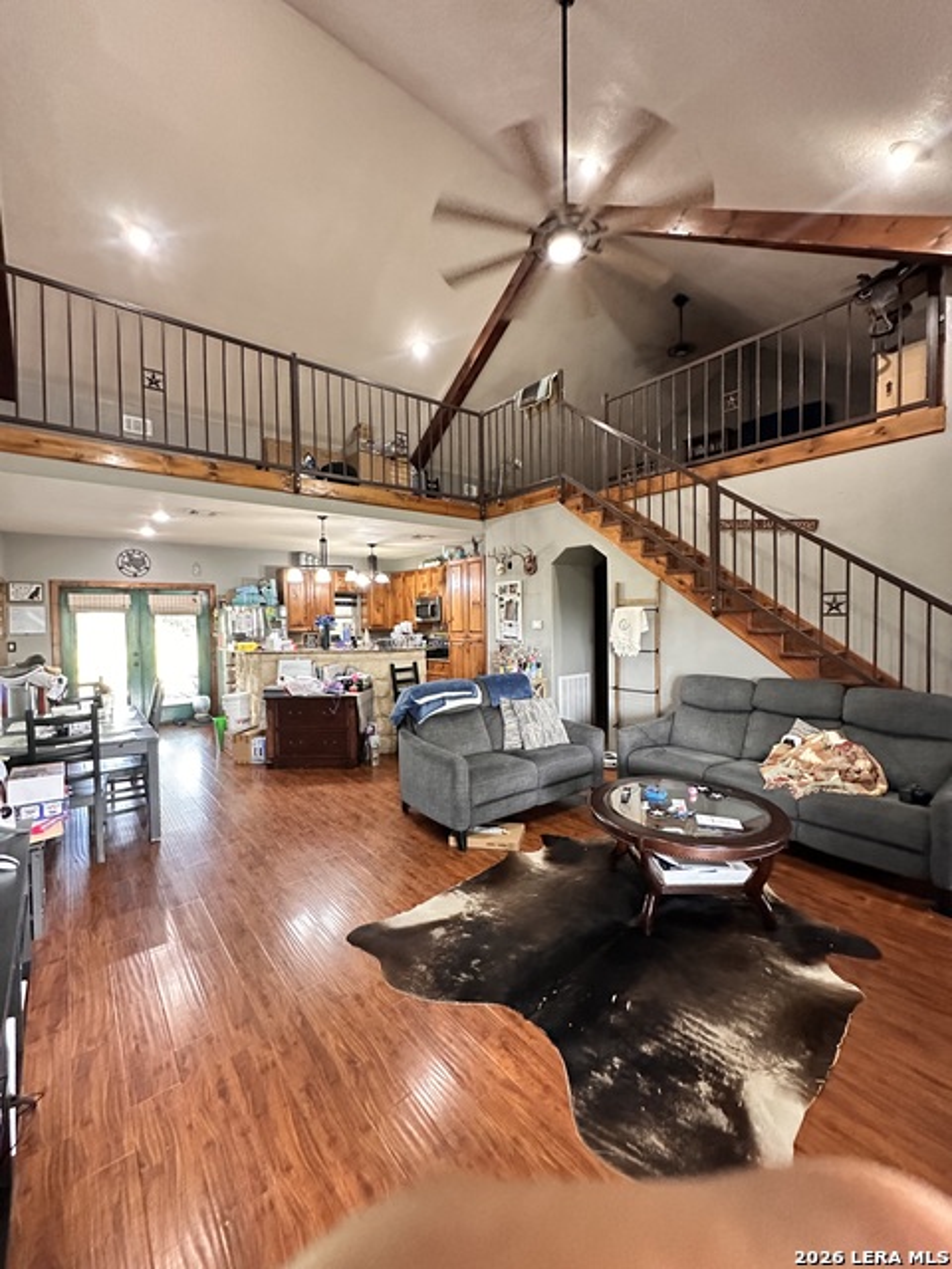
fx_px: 513
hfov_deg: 85.7
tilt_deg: -0.2
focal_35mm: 14
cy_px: 634
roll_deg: -0.1
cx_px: 476
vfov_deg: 102.1
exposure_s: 1/40
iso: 800
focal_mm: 2.22
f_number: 2.2
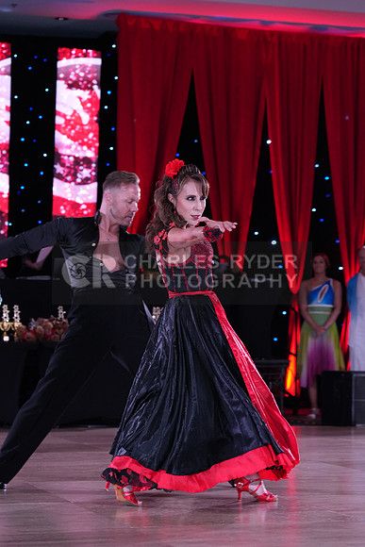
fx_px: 1505
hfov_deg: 13.8
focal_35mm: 99
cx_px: 182
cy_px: 274
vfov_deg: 20.6
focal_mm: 99
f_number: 5
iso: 2500
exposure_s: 1/250
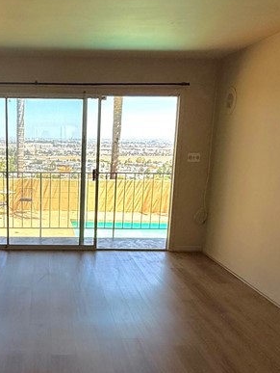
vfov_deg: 49.8
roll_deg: -0.5
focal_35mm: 37
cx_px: 52
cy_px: 221
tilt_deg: -11.2
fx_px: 398
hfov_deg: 37.2
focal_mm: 2.22
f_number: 2.2
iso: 64
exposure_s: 1/651
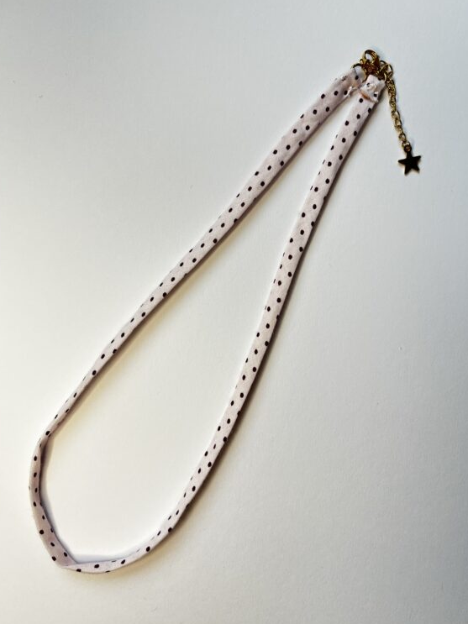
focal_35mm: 28
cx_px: 239
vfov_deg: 63.5
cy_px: 312
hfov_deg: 49.7
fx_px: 505
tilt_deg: -88.6
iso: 50
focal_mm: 5.1
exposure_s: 1/100
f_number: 1.6
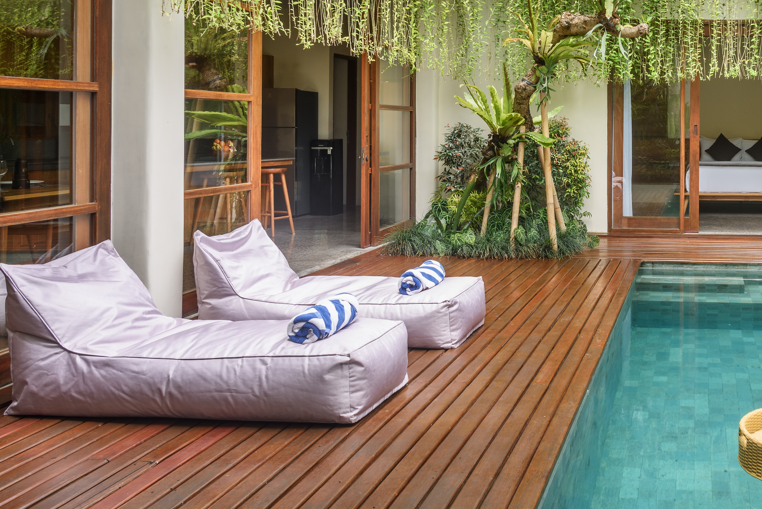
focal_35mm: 37
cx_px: 661
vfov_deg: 35.1
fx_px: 783
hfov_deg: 47.5
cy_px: 122
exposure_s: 1/10
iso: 64
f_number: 11
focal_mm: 20
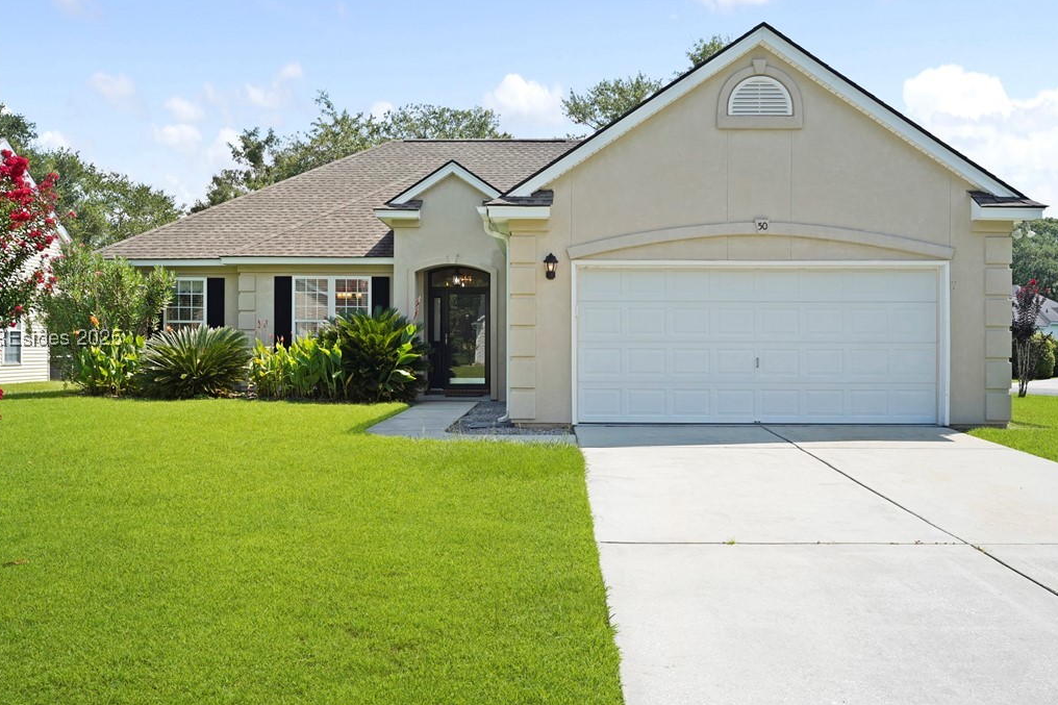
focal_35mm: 31
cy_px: 342
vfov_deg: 42.3
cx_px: 551
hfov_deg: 60.3
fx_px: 911
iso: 320
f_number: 9
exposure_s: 1/125
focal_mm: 29
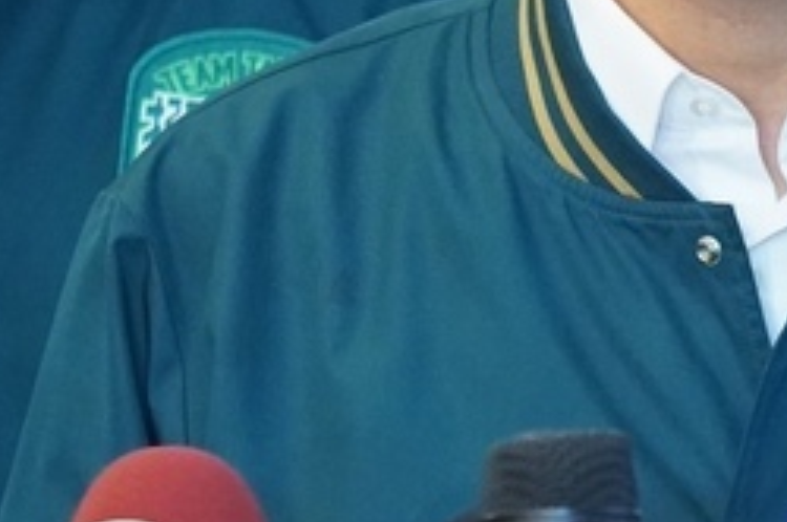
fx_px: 12597
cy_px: -167
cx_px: 910
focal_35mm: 577
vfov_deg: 2.4
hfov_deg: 3.6
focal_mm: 120
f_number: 5.6
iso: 5000
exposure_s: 1/100
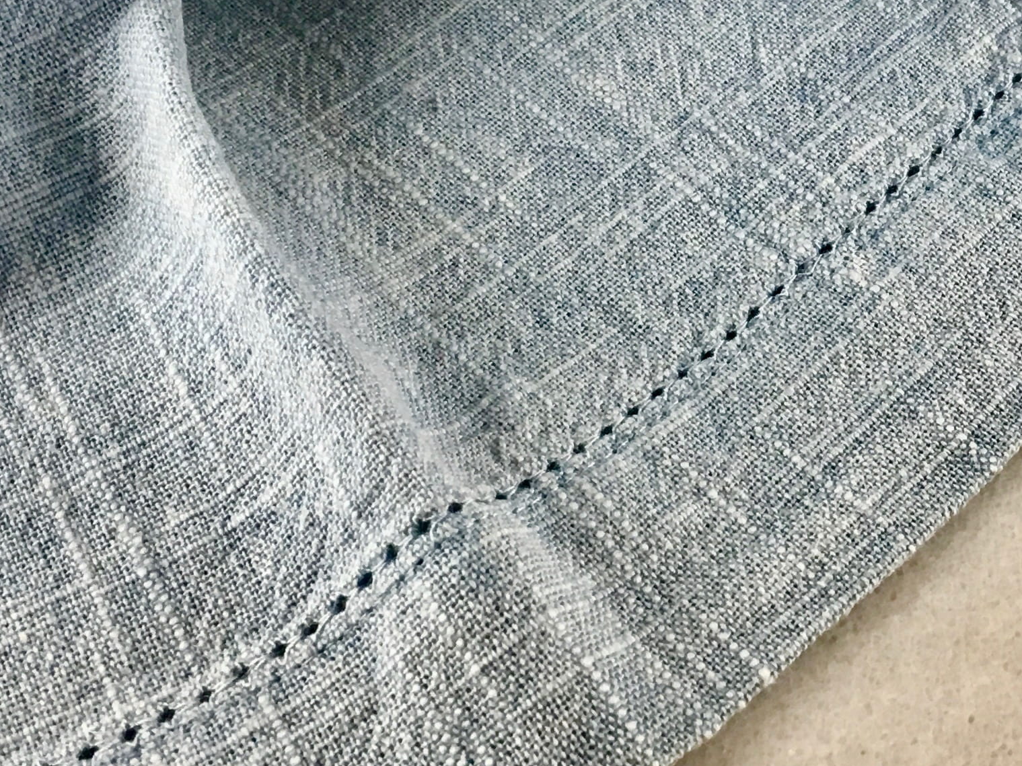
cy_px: 128
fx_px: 2273
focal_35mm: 77
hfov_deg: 24.7
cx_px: 883
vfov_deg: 18.9
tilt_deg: -49.5
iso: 40
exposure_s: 1/30
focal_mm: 4.15
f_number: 2.2
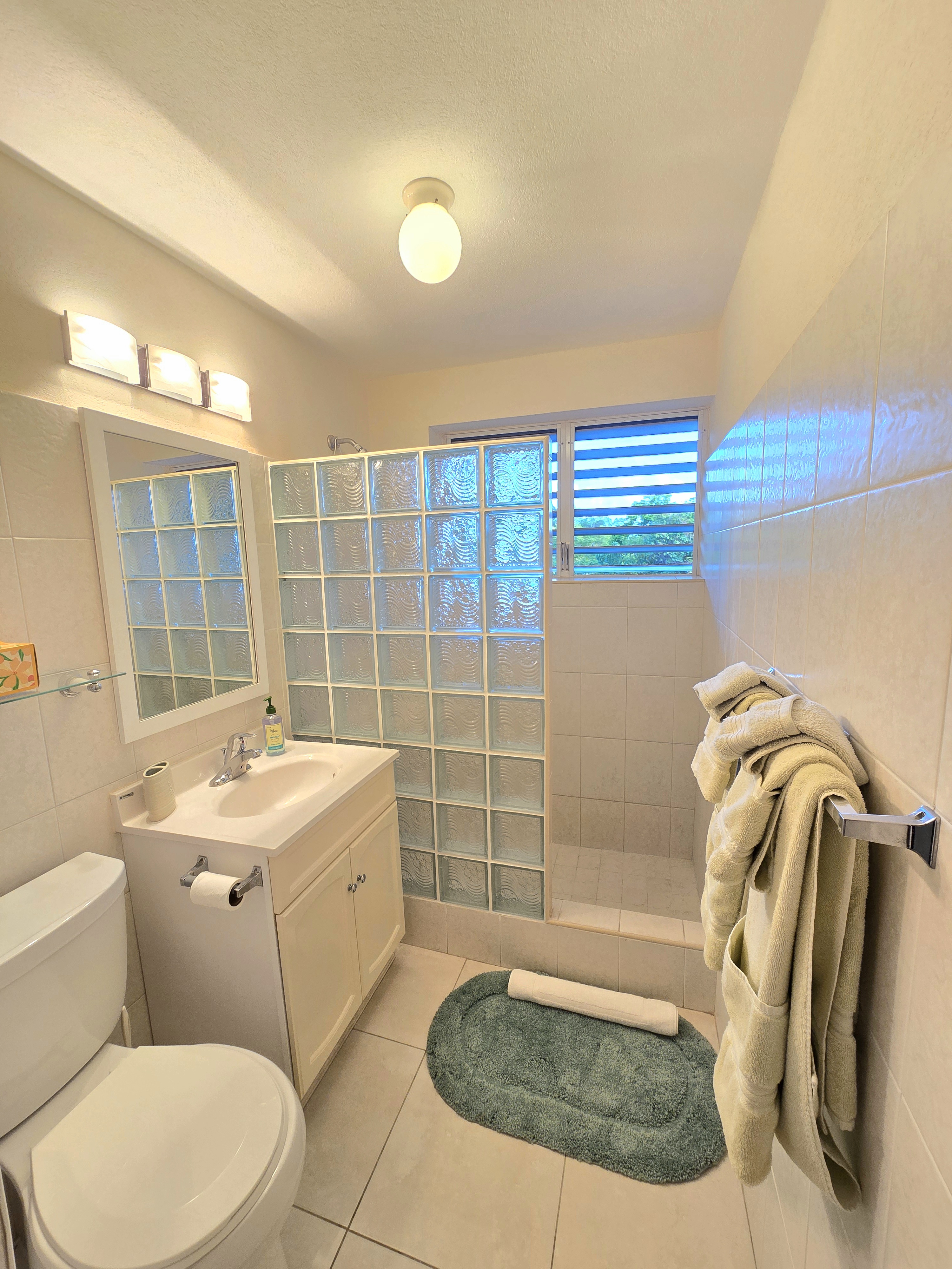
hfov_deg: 89.9
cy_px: 634
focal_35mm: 13
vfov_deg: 106.2
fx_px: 477
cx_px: 476
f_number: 2.2
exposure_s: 1/50.3
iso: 64
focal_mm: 2.2
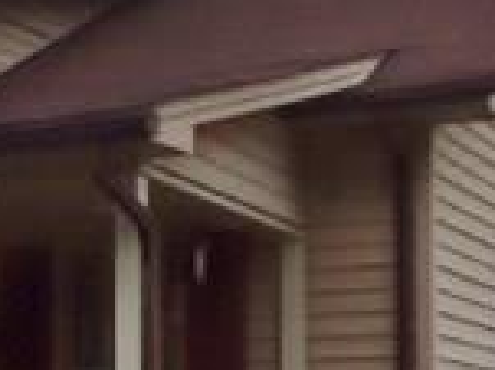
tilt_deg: +5.4
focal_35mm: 123
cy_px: 337
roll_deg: +0.0
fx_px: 1757
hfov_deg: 15.5
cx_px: -72
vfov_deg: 11.9
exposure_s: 1/604
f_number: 2.2
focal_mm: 4.15
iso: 32
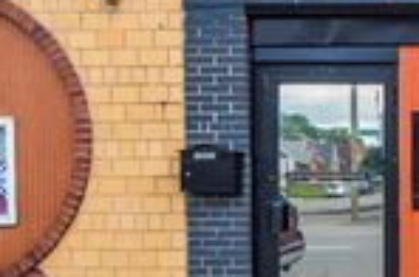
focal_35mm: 61
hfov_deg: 27.1
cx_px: 561
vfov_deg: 22.0
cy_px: 78
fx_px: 708
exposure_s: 1/200
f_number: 8
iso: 200
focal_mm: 18
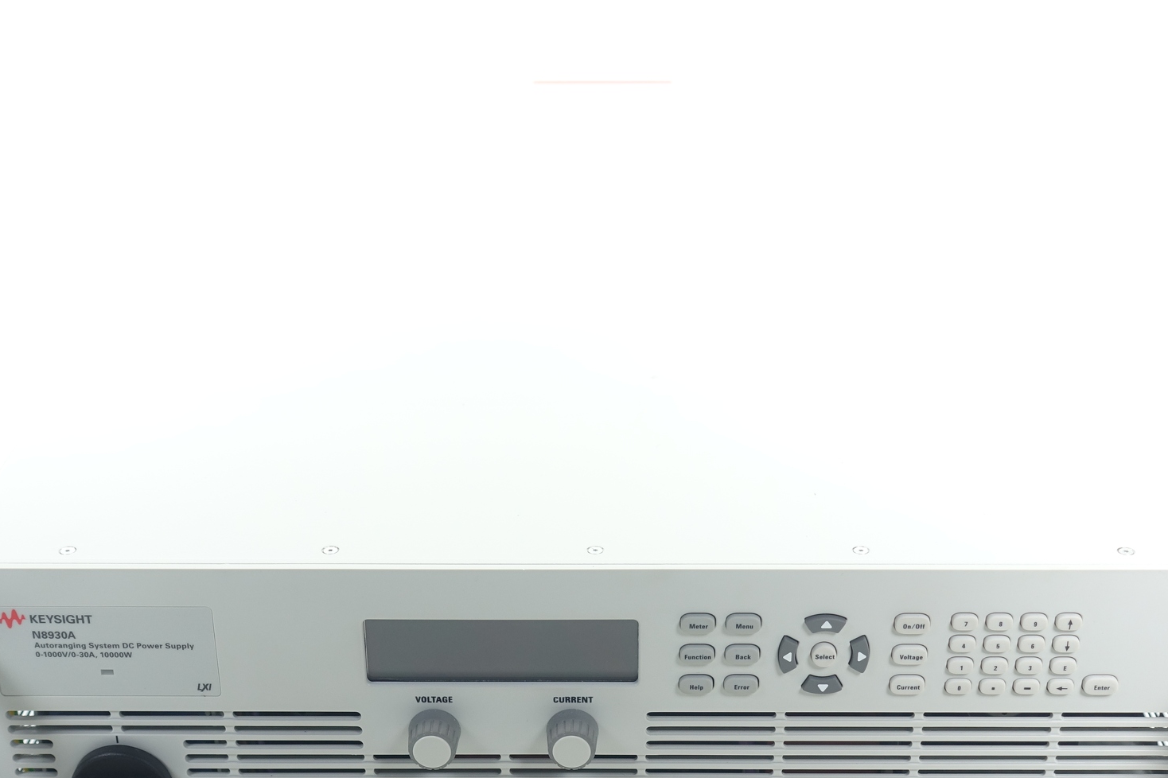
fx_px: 1946
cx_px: 596
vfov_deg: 22.5
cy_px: 498
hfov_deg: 33.4
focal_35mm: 60
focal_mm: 15.74
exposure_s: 1/80
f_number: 2.8
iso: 125
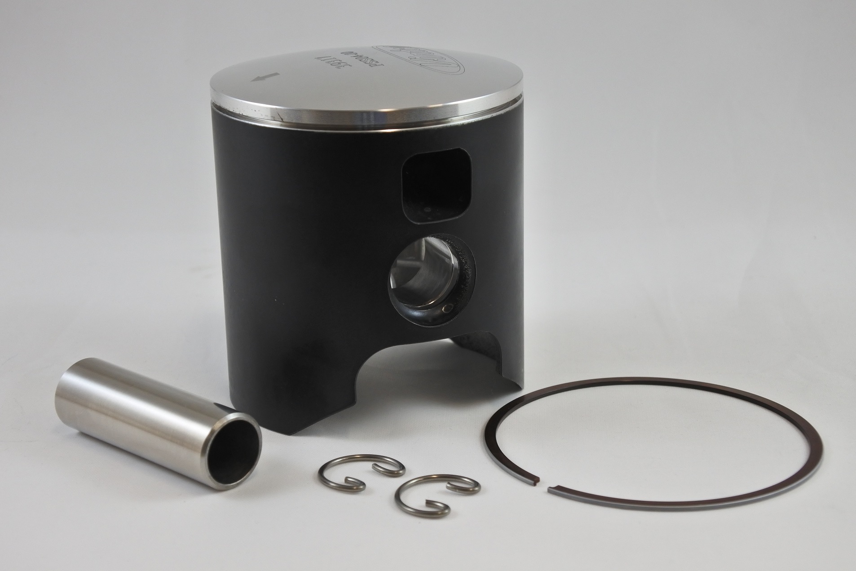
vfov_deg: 22.3
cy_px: 286
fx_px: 1450
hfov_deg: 32.9
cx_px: 428
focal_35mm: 61
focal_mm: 22.7
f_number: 5
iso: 450
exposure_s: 1/125
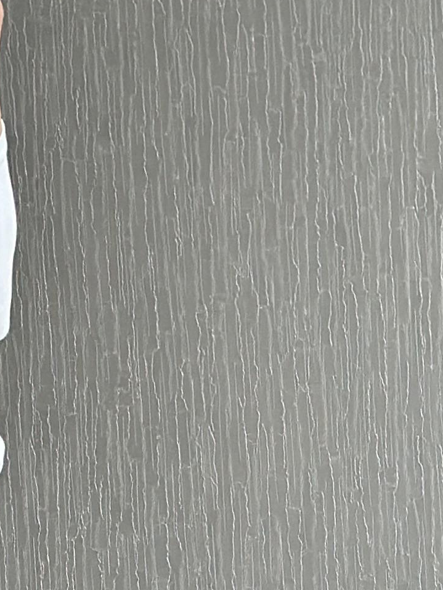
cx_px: -199
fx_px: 3445
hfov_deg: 7.2
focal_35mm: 202
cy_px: 623
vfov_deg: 9.7
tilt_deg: -17.4
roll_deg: +4.5
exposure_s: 1/33
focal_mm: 6.86
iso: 320
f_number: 1.78
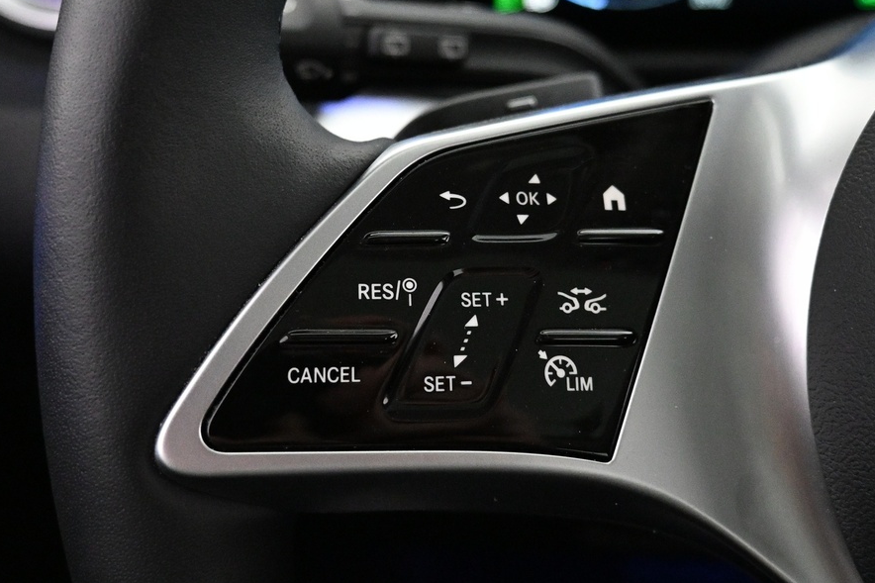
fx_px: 1069
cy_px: 177
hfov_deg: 44.4
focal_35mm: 44
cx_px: 385
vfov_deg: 30.2
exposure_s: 1/100
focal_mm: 16
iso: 4000
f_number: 3.5
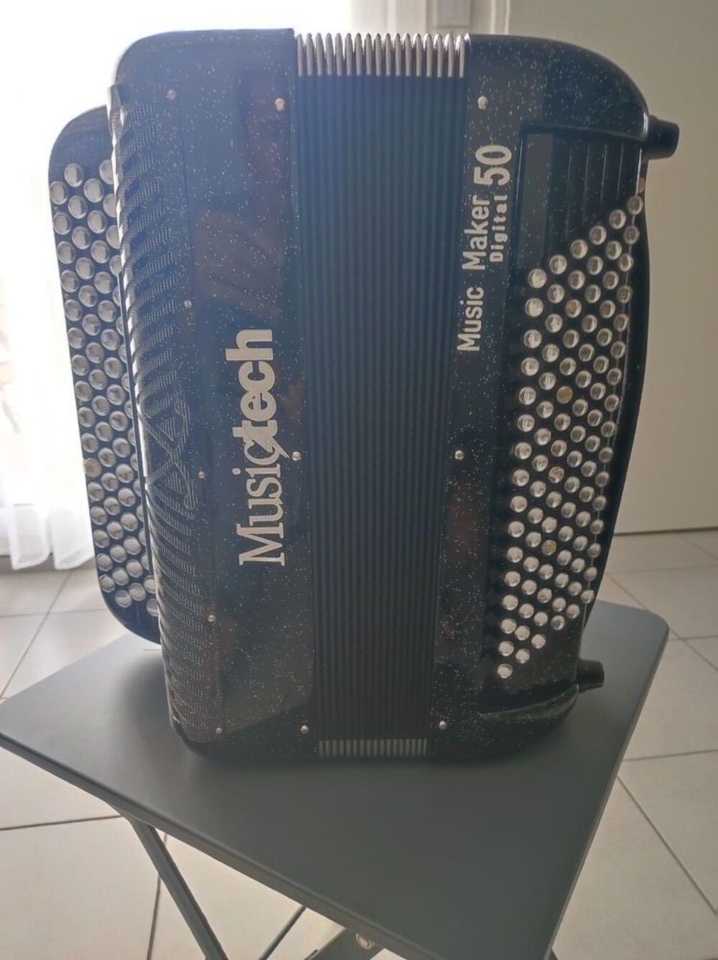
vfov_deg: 69.4
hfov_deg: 54.8
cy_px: 480
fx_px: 693
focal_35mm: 25
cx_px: 359
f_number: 1.79
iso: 1099
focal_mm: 4.7
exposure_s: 1/33
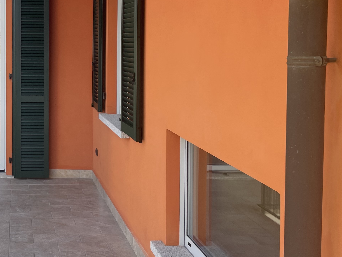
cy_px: 66
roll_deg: +0.3
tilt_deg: -1.2
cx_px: 10
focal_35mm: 55
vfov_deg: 26.2
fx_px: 543
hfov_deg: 32.5
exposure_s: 1/378
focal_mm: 4.2
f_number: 1.6
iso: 32
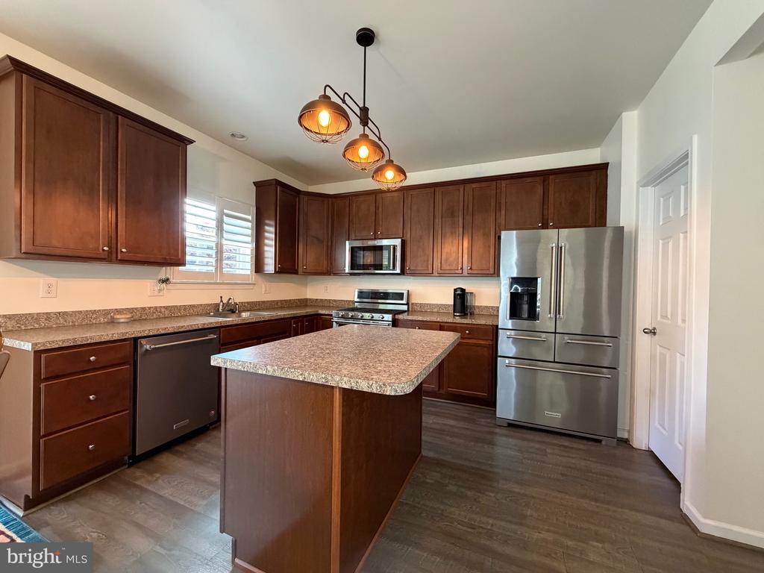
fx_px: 309
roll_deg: -0.5
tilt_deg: -0.8
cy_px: 286
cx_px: 382
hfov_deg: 102.1
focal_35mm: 14
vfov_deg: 85.7
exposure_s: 1/60
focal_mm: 2.22
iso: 640
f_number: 2.2
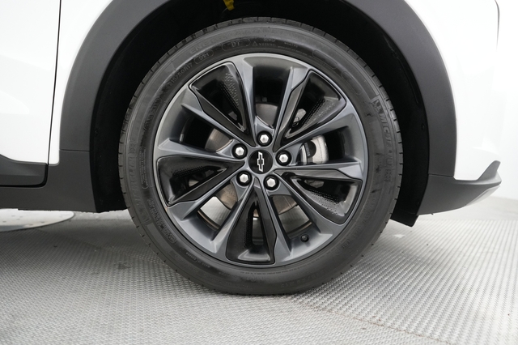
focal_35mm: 25
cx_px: 259
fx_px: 360
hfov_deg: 71.5
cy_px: 172
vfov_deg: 51.2
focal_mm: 25
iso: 6400
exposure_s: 1/160
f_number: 2.8
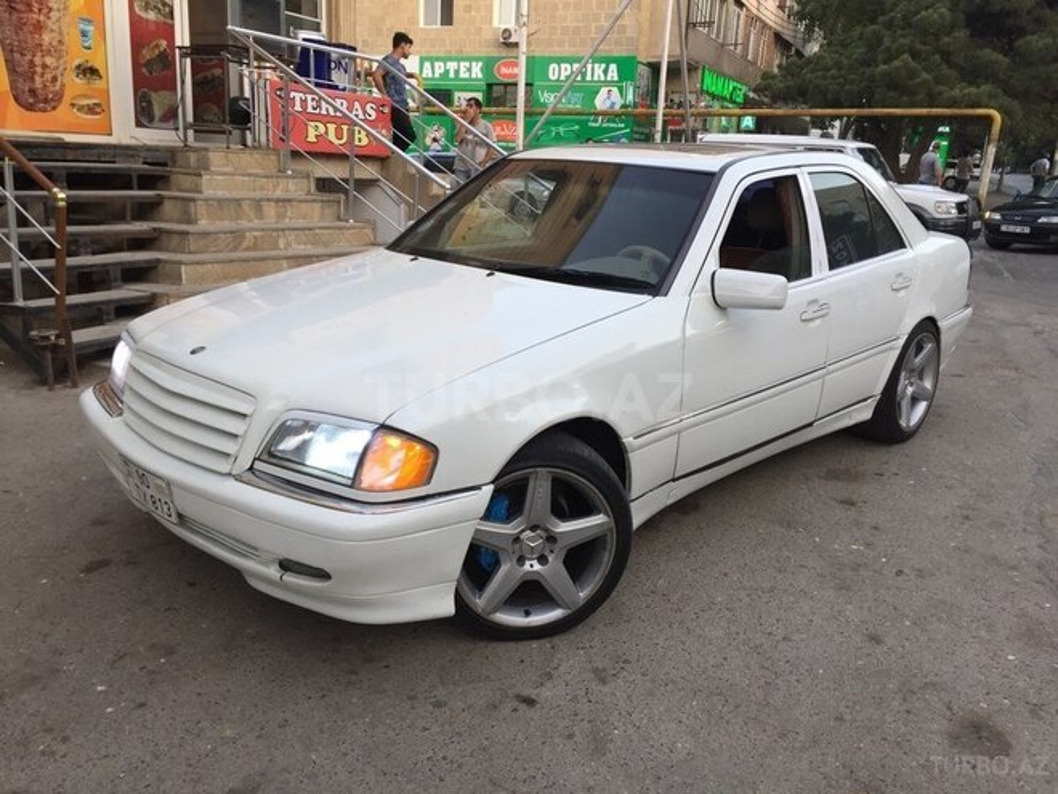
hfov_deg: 61.7
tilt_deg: -13.5
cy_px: 397
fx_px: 886
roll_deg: -3.1
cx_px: 529
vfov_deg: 48.2
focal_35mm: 29
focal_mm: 4.15
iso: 40
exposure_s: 1/100
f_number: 2.2
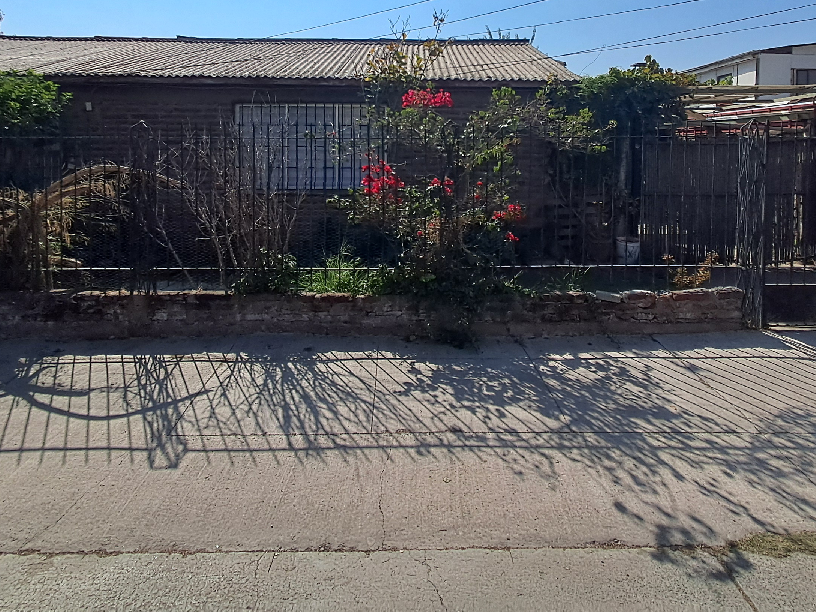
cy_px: 160
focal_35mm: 24
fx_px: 566
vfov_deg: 54.4
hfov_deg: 71.5
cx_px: 434
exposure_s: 1/3185
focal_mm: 1.64
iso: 40
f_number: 2.2
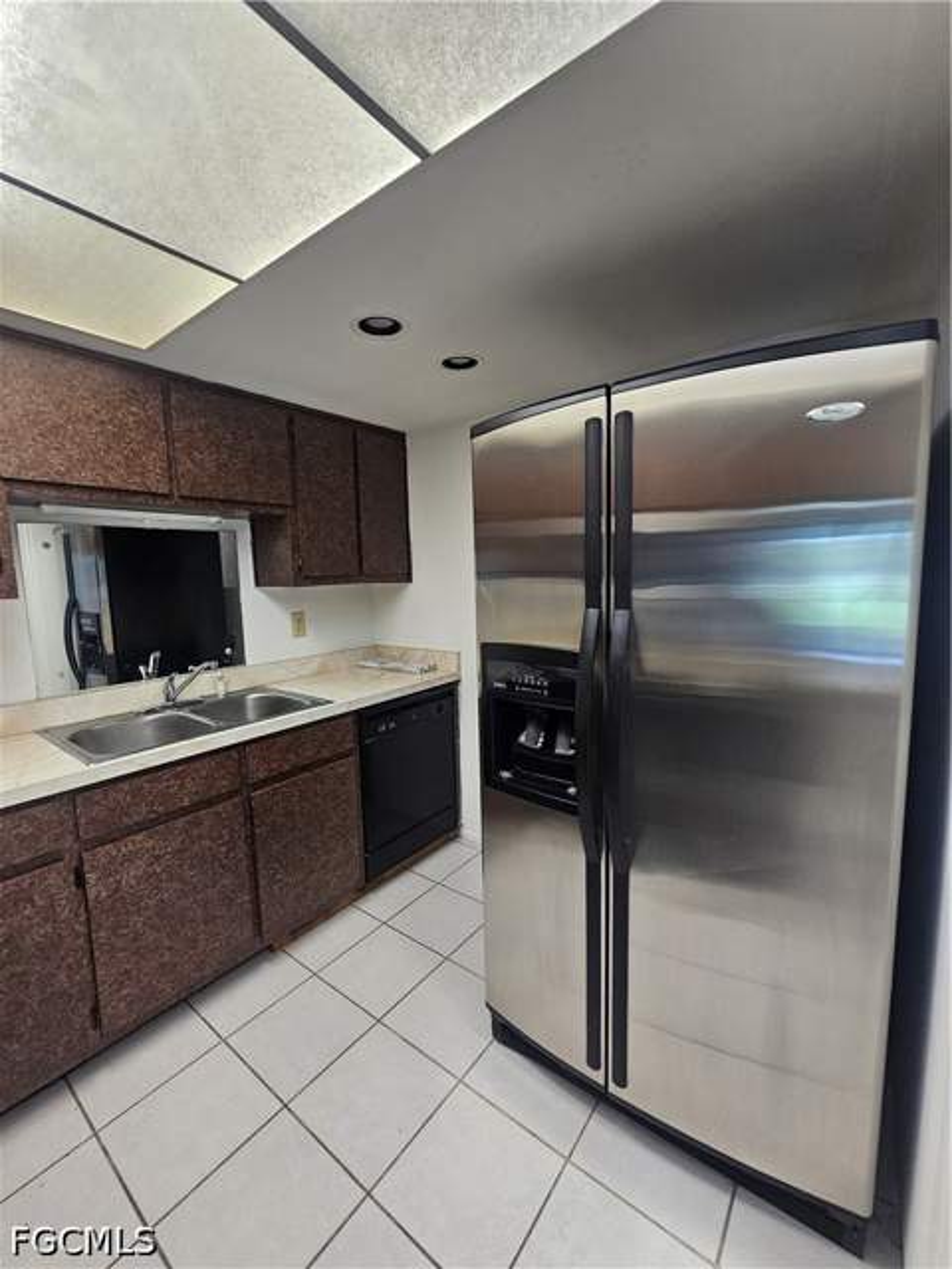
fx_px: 477
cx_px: 476
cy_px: 634
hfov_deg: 89.9
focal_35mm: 13
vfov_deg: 106.2
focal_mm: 2.2
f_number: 2.2
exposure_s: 1/60
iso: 160
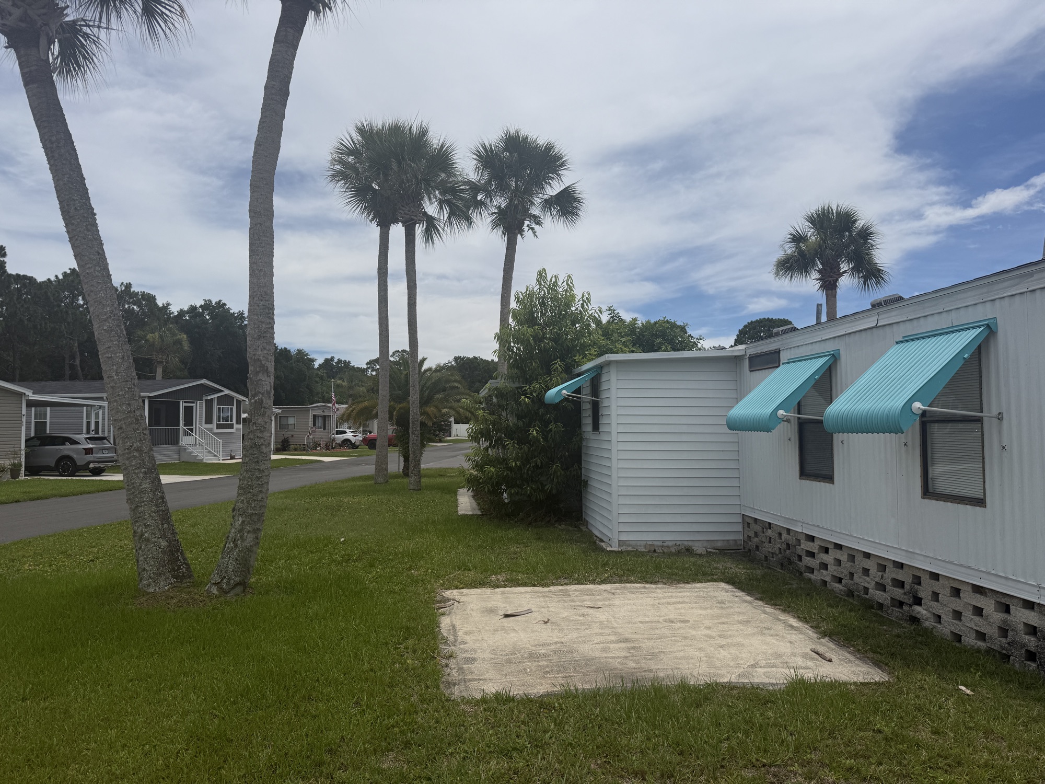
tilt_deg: +3.6
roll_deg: +0.2
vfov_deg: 56.8
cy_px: 392
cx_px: 522
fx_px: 725
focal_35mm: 24
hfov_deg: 71.6
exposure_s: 1/10309
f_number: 1.78
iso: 80
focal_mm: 6.76
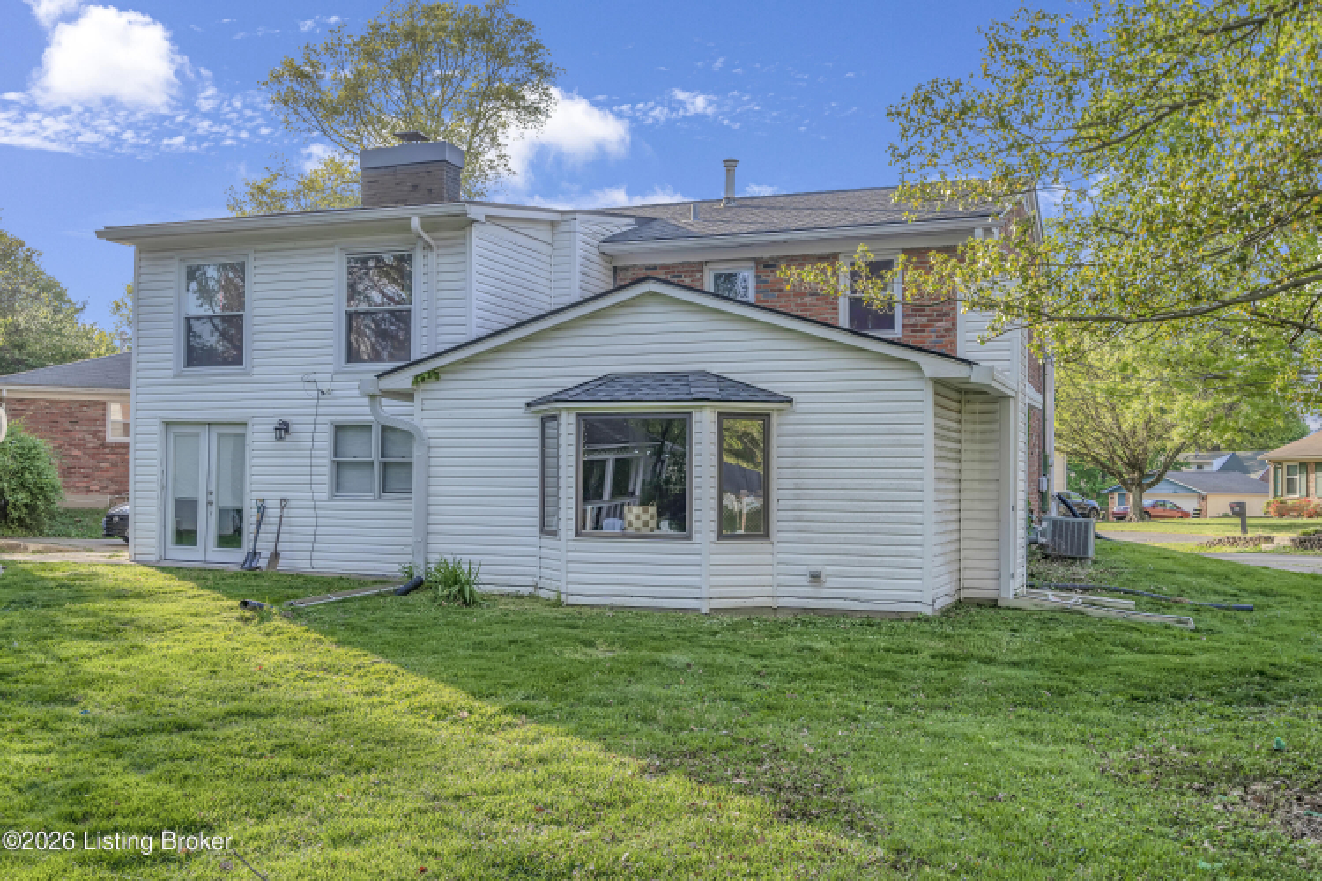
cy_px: 440
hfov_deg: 54.4
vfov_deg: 37.9
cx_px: 661
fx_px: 1285
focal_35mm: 35
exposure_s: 1/320
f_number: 4
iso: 100
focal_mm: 35
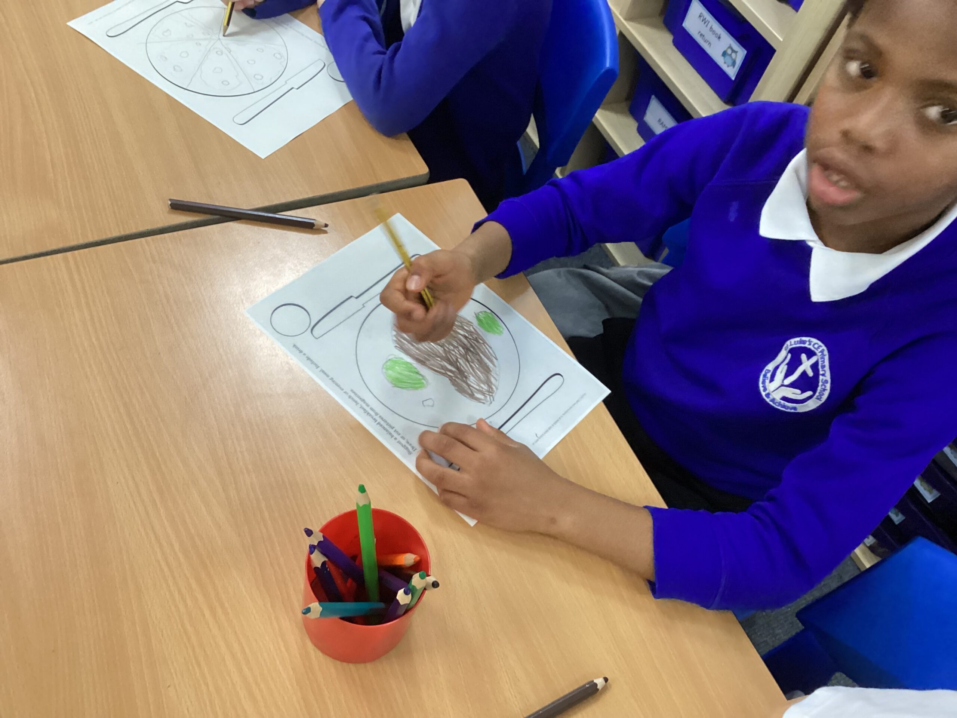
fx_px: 857
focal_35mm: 31
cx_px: 478
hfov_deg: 58.4
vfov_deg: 45.4
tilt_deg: -52.1
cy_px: 359
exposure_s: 1/50
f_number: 2.4
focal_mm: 3.3
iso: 320
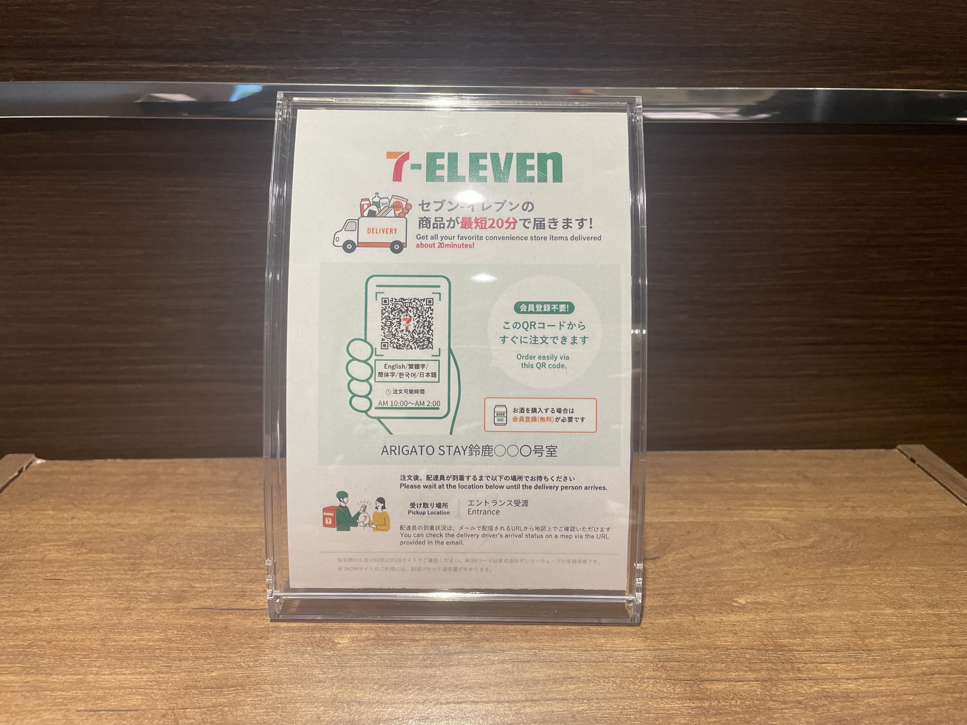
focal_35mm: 26
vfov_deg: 53.1
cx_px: 484
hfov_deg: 67.3
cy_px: 362
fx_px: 726
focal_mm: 4.2
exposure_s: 1/117
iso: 125
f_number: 1.6
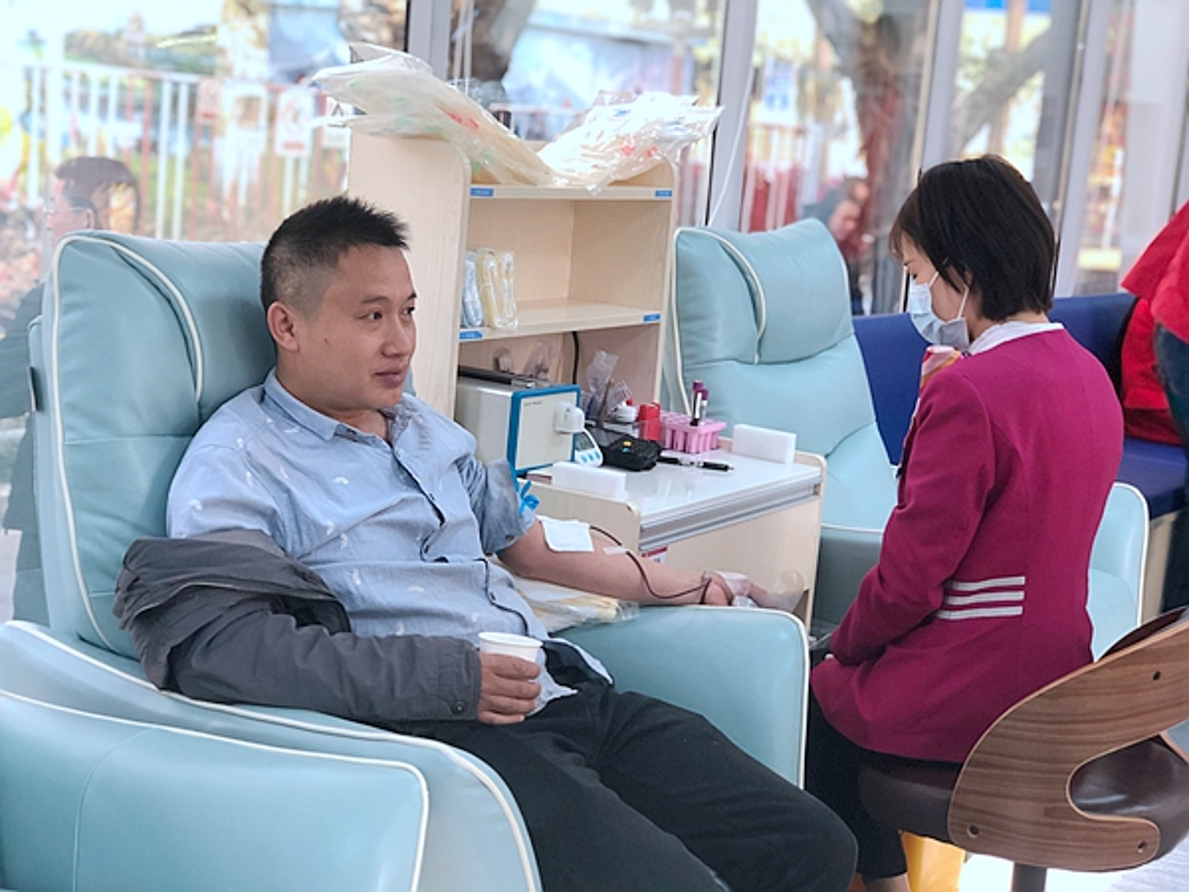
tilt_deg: -10.6
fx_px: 1958
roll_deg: -5.1
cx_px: 594
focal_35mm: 57
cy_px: 446
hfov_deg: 33.8
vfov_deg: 25.7
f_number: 2.8
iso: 100
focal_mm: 6.6
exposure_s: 1/30
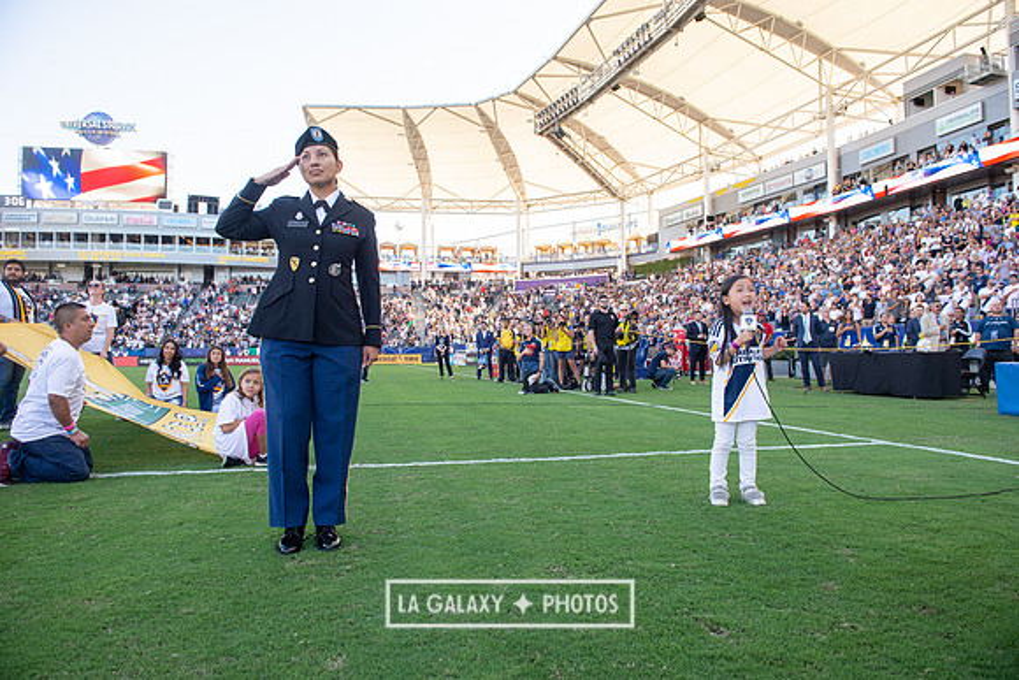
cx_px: 510
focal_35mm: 24
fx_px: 679
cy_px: 340
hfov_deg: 73.7
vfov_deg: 53.2
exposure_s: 1/320
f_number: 4.5
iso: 200
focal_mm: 24
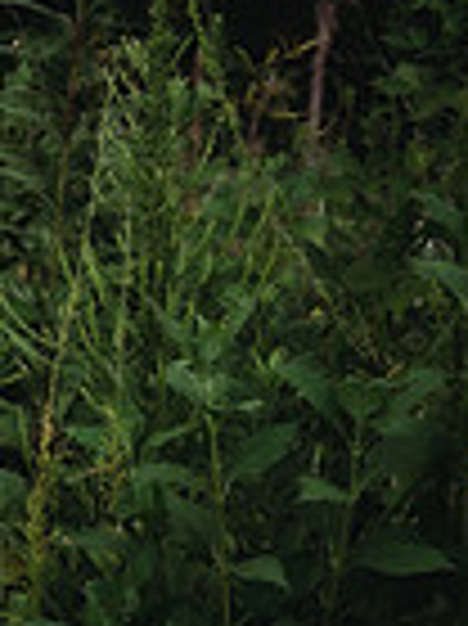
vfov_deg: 11.1
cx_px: -828
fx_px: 3196
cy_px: 552
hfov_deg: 7.5
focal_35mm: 177
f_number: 2.8
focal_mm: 44
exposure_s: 1/400
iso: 160
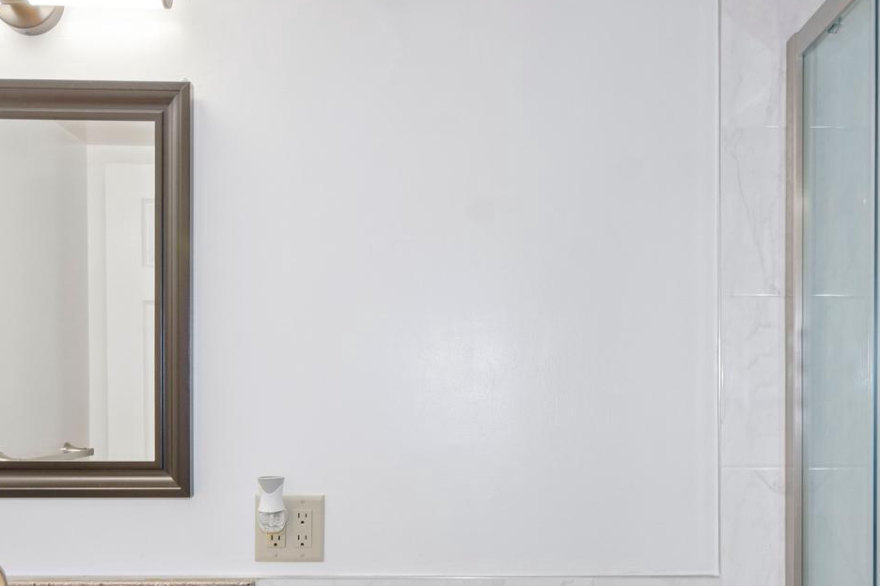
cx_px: 493
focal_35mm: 36
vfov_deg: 34.2
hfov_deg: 52.9
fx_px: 882
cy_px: 554
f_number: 8
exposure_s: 1/2
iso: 200
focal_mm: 11
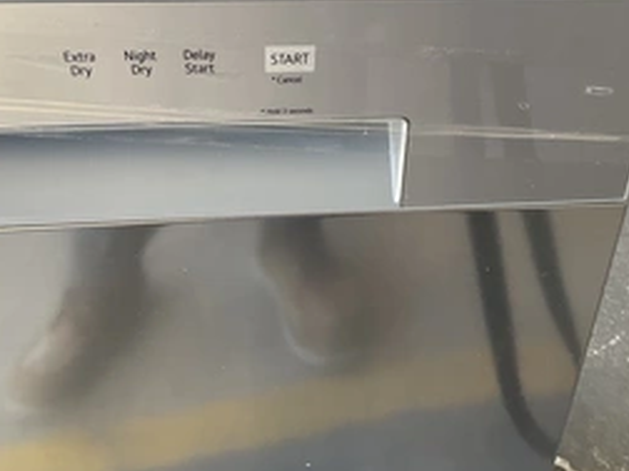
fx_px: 836
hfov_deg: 41.2
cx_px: 305
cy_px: 102
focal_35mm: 46
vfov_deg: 30.8
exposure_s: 1/109
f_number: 1.8
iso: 80
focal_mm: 3
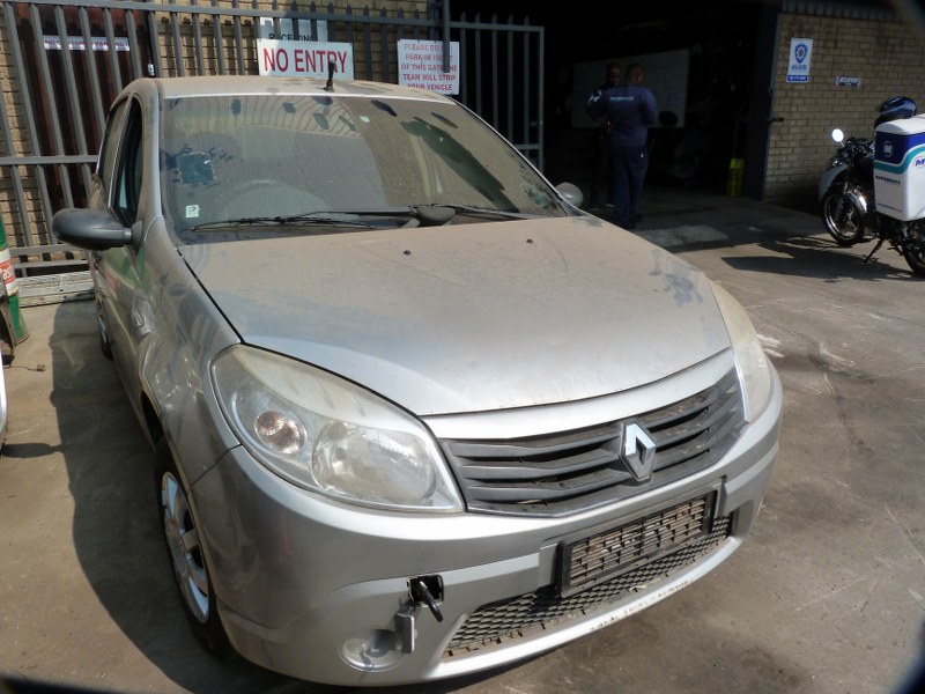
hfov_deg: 69.4
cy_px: 347
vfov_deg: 54.9
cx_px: 462
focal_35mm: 25
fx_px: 668
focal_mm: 4.5
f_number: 5.6
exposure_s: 1/320
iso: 125
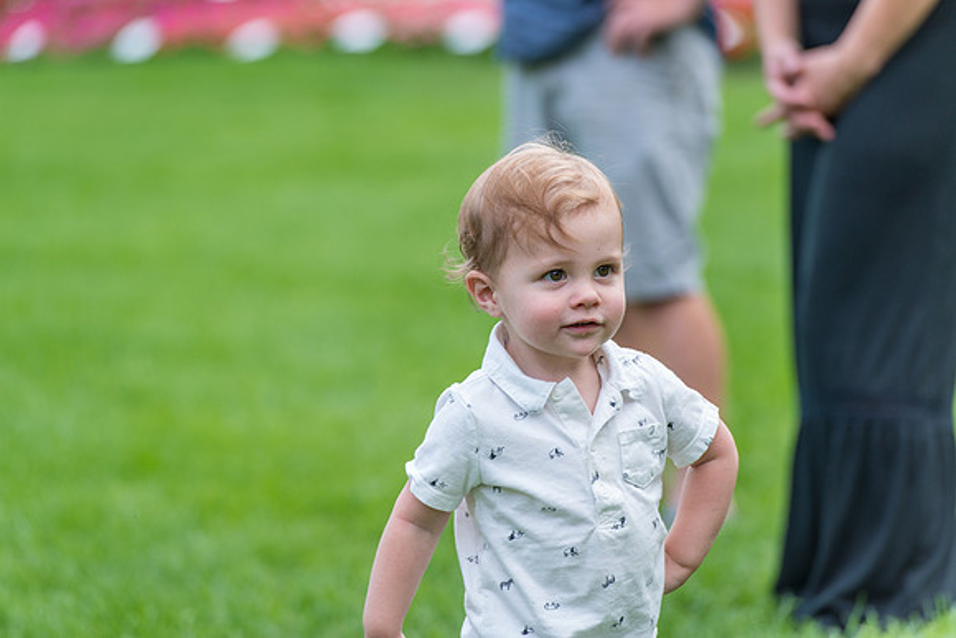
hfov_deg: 10.3
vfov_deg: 6.9
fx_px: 5312
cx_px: 478
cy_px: 319
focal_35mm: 200
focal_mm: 200
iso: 400
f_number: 5
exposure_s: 1/400
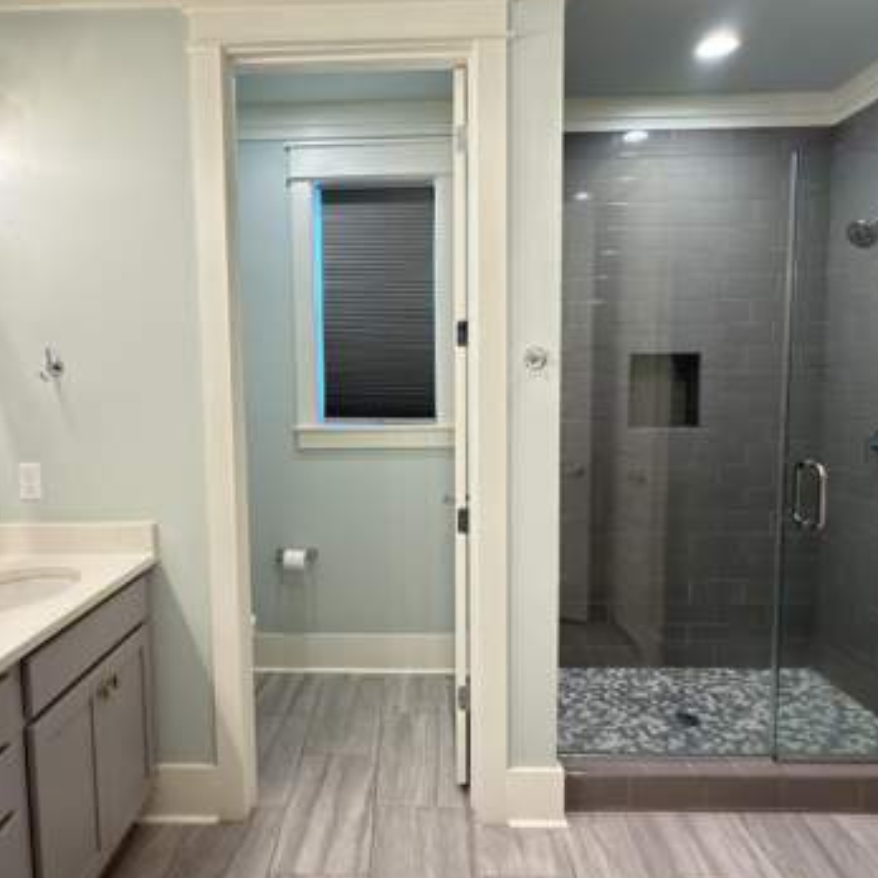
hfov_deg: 69.4
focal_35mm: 22
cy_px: 431
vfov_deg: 69.6
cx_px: 385
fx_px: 631
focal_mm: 2.22
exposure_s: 1/30
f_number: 2.2
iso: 100
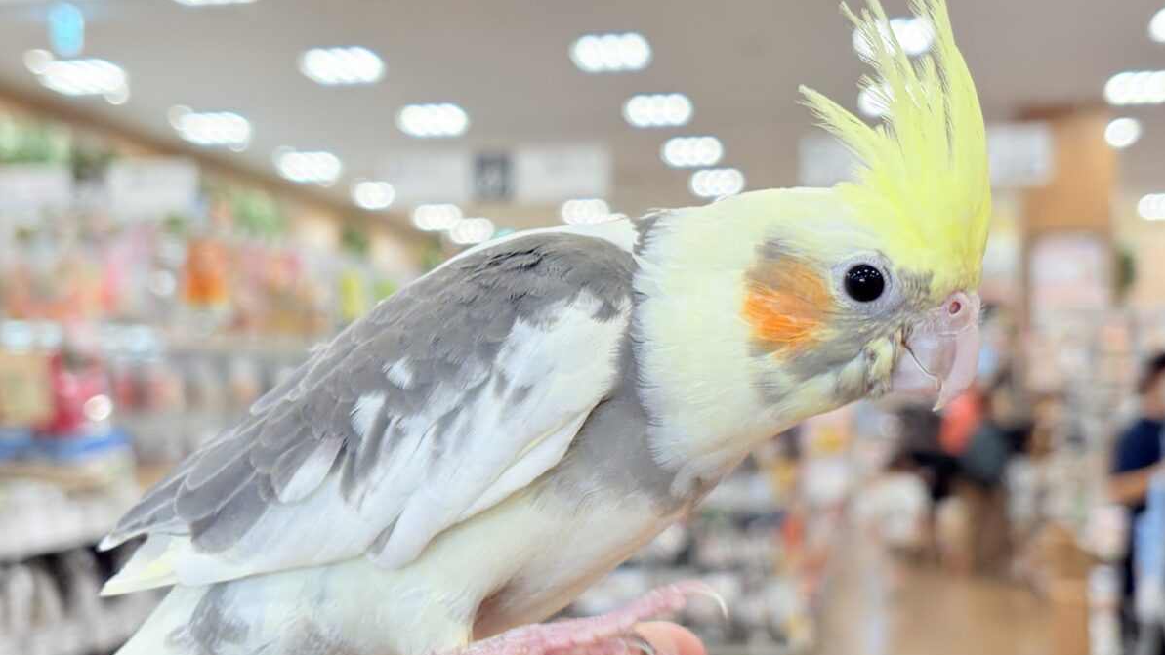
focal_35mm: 57
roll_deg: +2.4
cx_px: 585
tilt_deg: +3.1
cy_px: 344
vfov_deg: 21.1
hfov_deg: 36.6
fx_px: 1761
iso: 64
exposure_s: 1/100
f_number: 1.6
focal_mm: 5.96
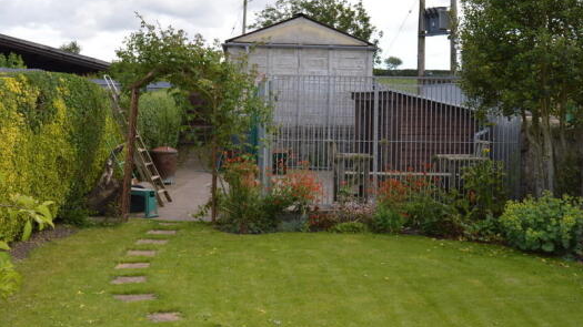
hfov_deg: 40.6
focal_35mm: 51
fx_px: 788
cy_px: 101
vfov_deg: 23.3
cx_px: 292
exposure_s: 1/200
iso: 100
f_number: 7.1
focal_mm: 26
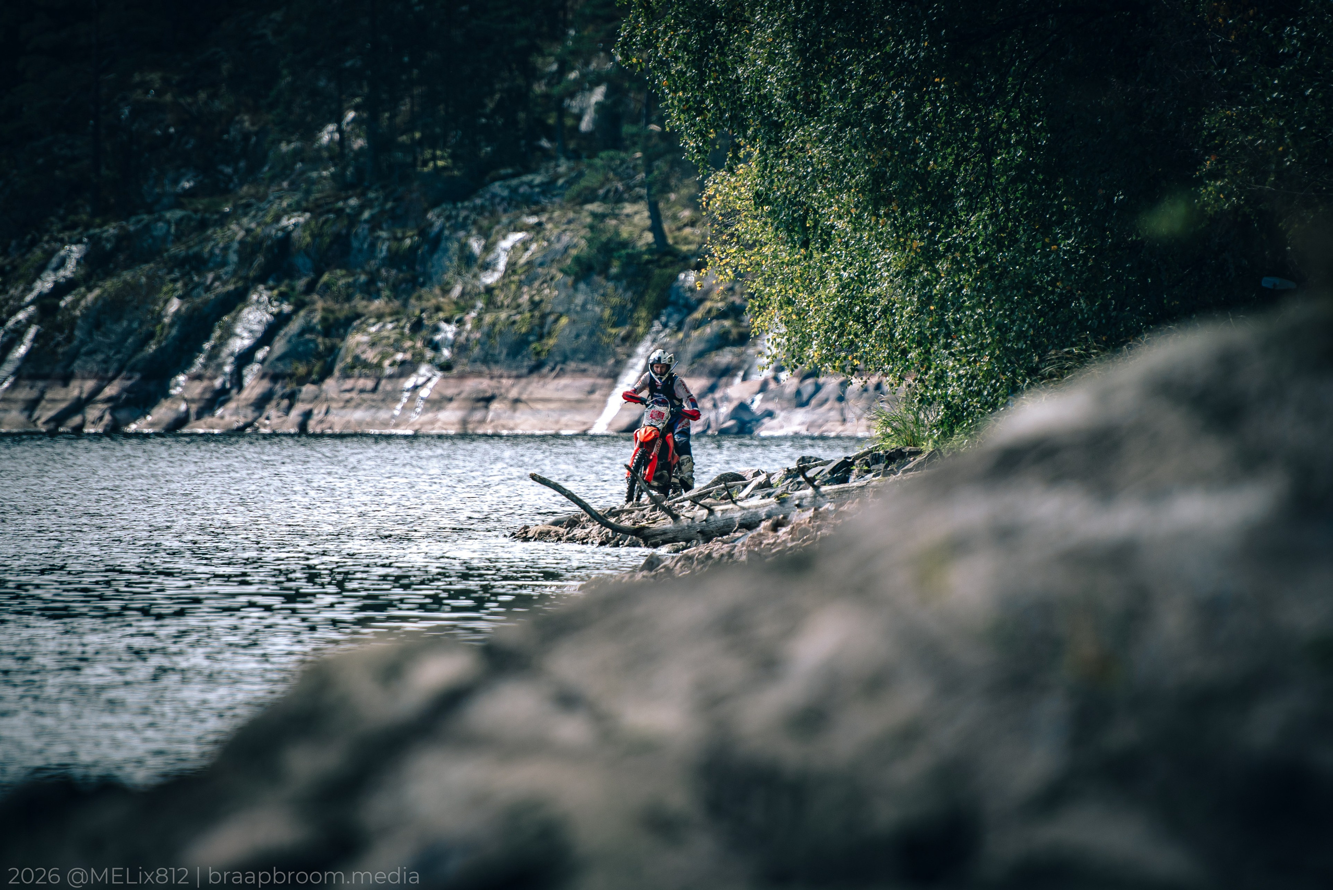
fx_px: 11998
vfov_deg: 4.2
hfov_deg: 6.4
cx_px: 703
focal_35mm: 324
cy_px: 446
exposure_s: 1/1000
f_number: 2.8
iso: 50
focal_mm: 200
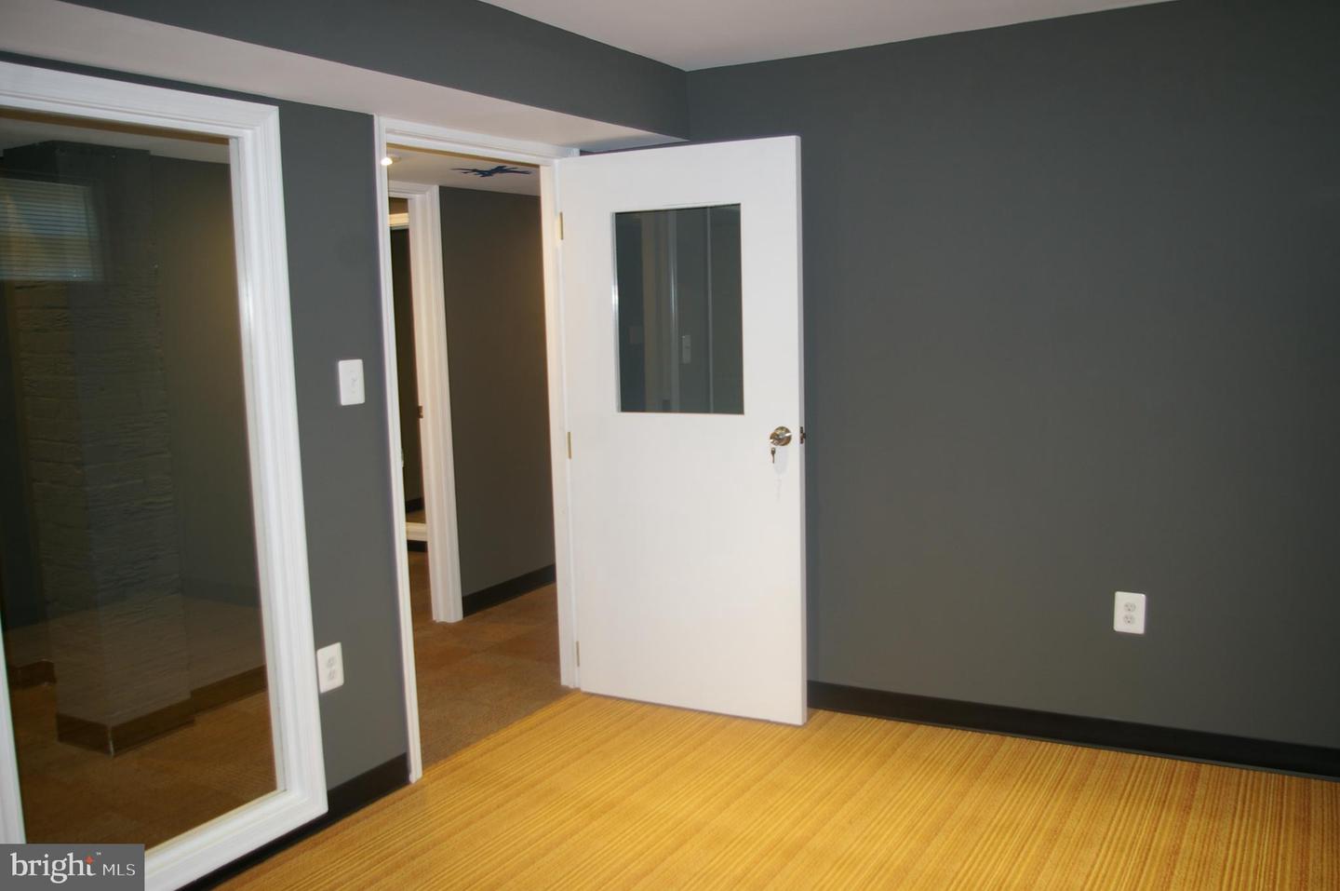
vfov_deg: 43.5
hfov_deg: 62.0
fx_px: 1116
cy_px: 446
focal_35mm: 30
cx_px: 670
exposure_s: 1/20
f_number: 4
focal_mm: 20
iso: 200
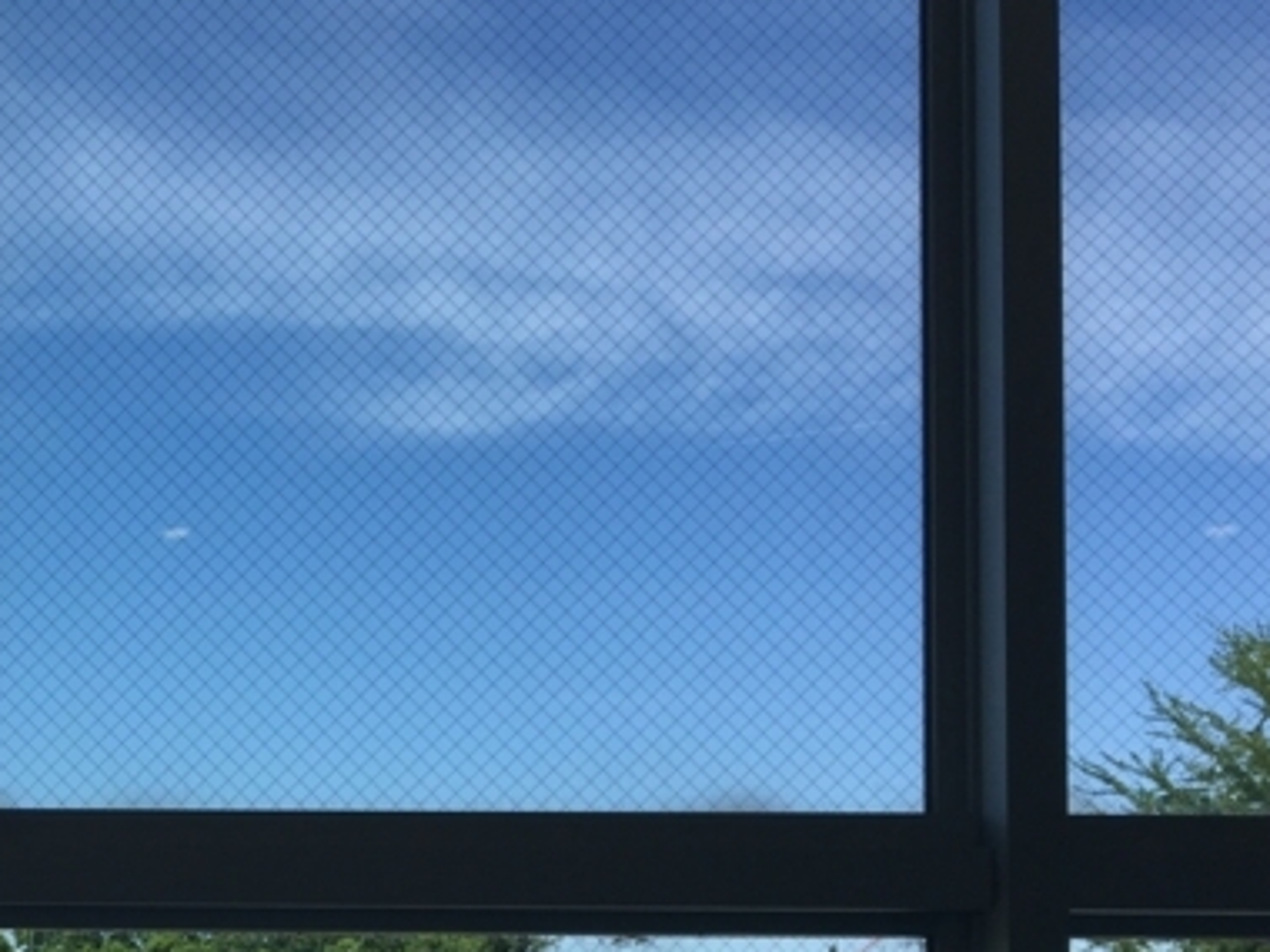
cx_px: 30
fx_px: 2238
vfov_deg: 23.1
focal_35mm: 61
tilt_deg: +2.9
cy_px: 952
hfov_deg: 29.8
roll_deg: -1.3
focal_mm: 4.15
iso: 25
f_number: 2.2
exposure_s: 1/1479
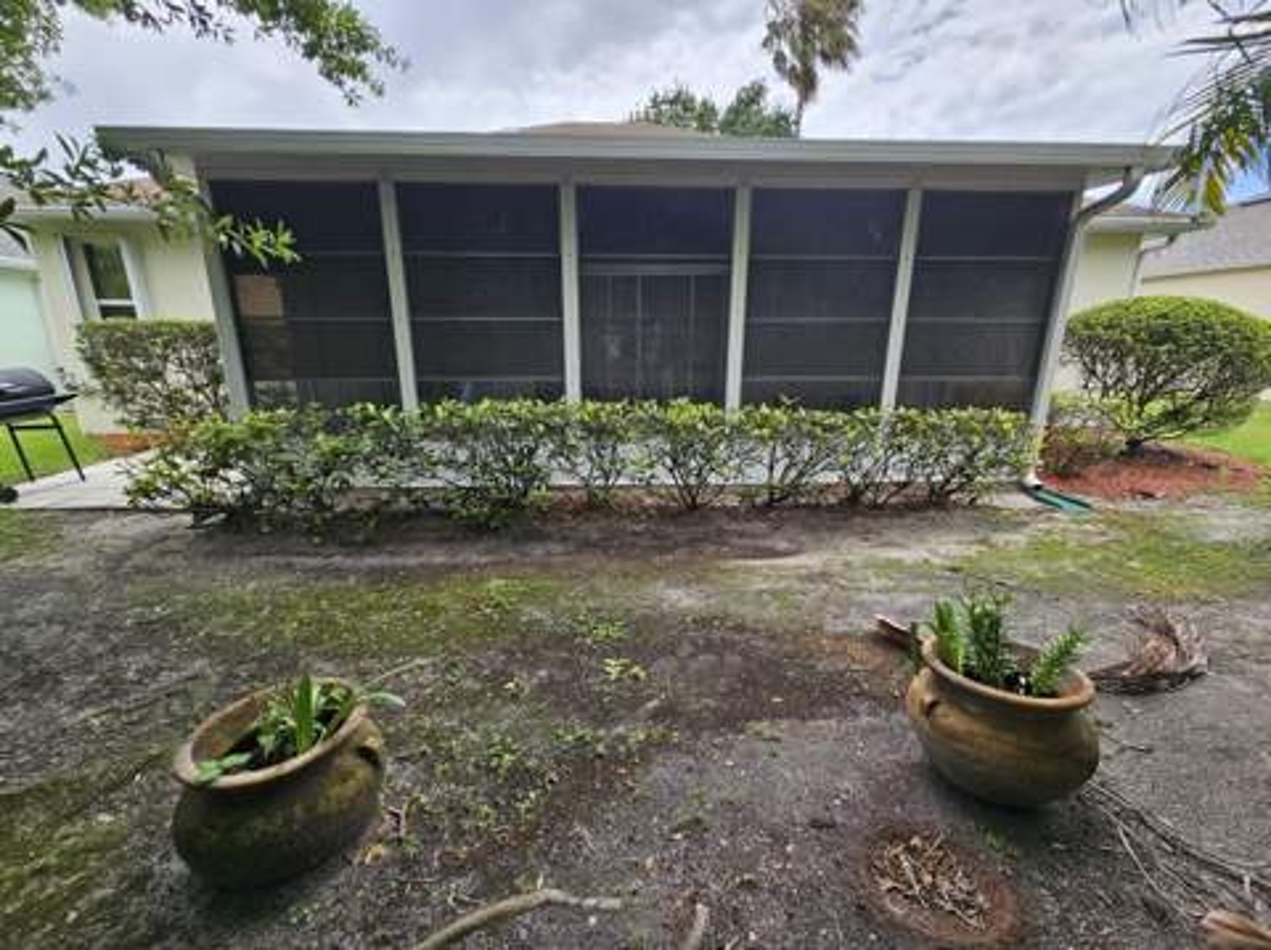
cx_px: 636
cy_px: 475
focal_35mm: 13
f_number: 2.2
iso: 64
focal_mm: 2.2
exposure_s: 1/788
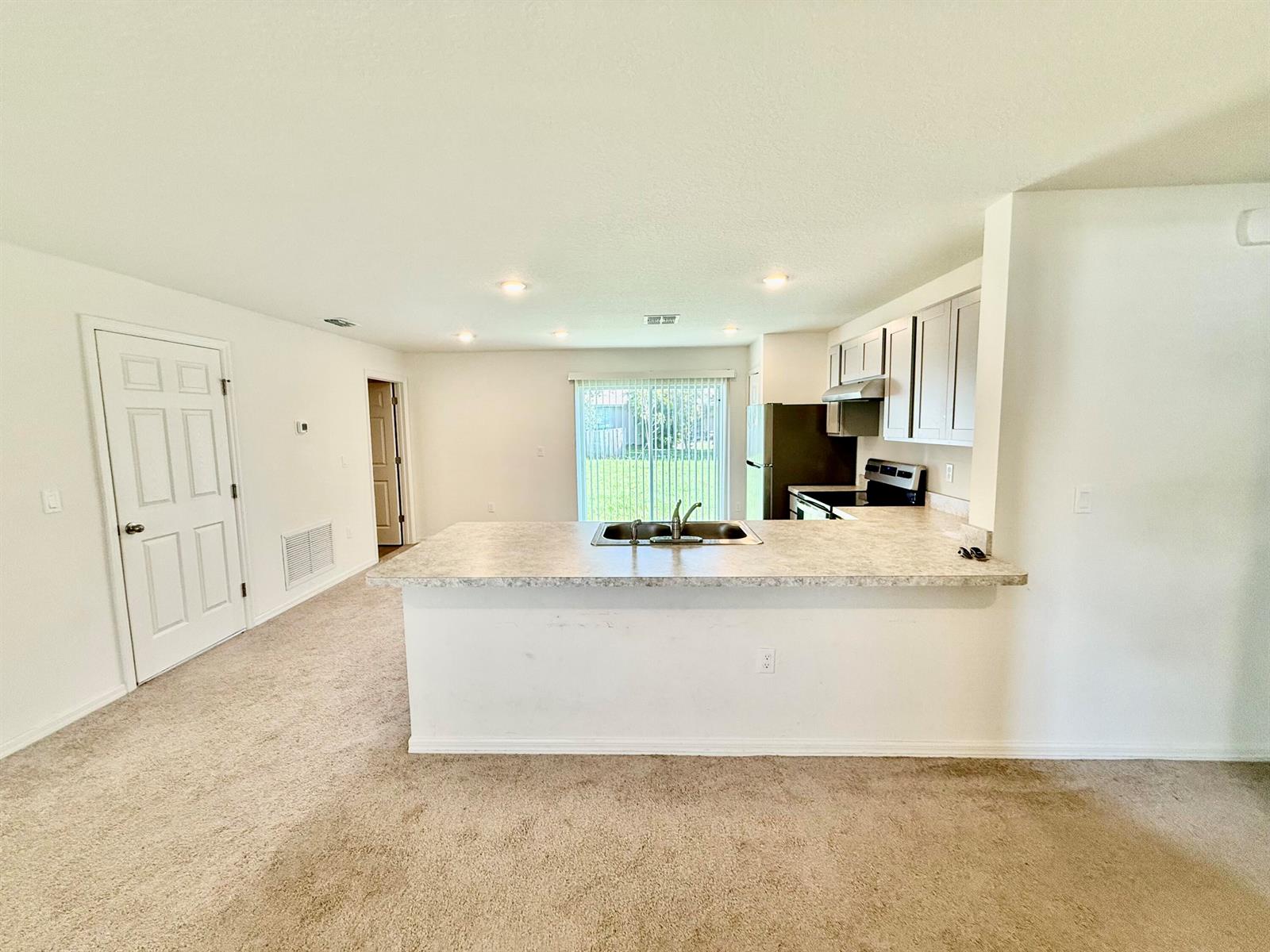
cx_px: 635
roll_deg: +0.5
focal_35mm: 14
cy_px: 476
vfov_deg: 85.7
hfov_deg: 102.1
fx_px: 514
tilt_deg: -5.0
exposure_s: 1/120
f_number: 2.2
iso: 125
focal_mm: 2.22
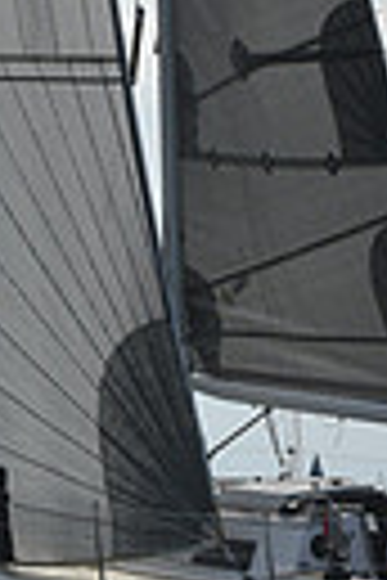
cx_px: 250
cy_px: -391
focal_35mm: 316
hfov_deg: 4.3
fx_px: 5095
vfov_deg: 6.4
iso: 320
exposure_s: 1/1250
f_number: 11
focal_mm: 70
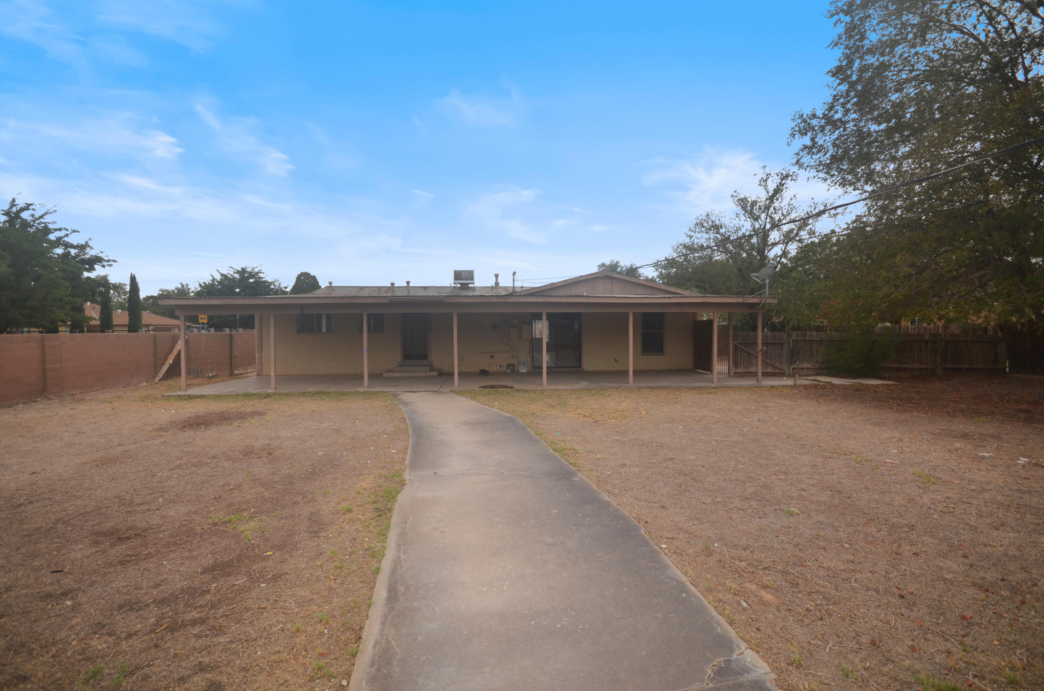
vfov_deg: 71.8
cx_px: 522
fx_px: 478
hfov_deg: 95.1
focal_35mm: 16
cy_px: 346
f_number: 7.1
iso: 100
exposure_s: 1/250
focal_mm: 11
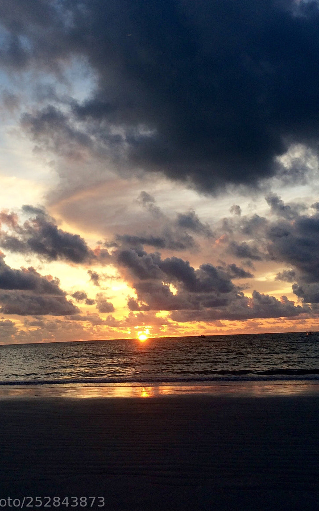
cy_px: 180
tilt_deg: +13.7
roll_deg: +4.6
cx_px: 139
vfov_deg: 45.7
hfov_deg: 29.8
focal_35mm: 43
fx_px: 598
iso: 32
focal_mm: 4.15
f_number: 2.2
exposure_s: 1/279
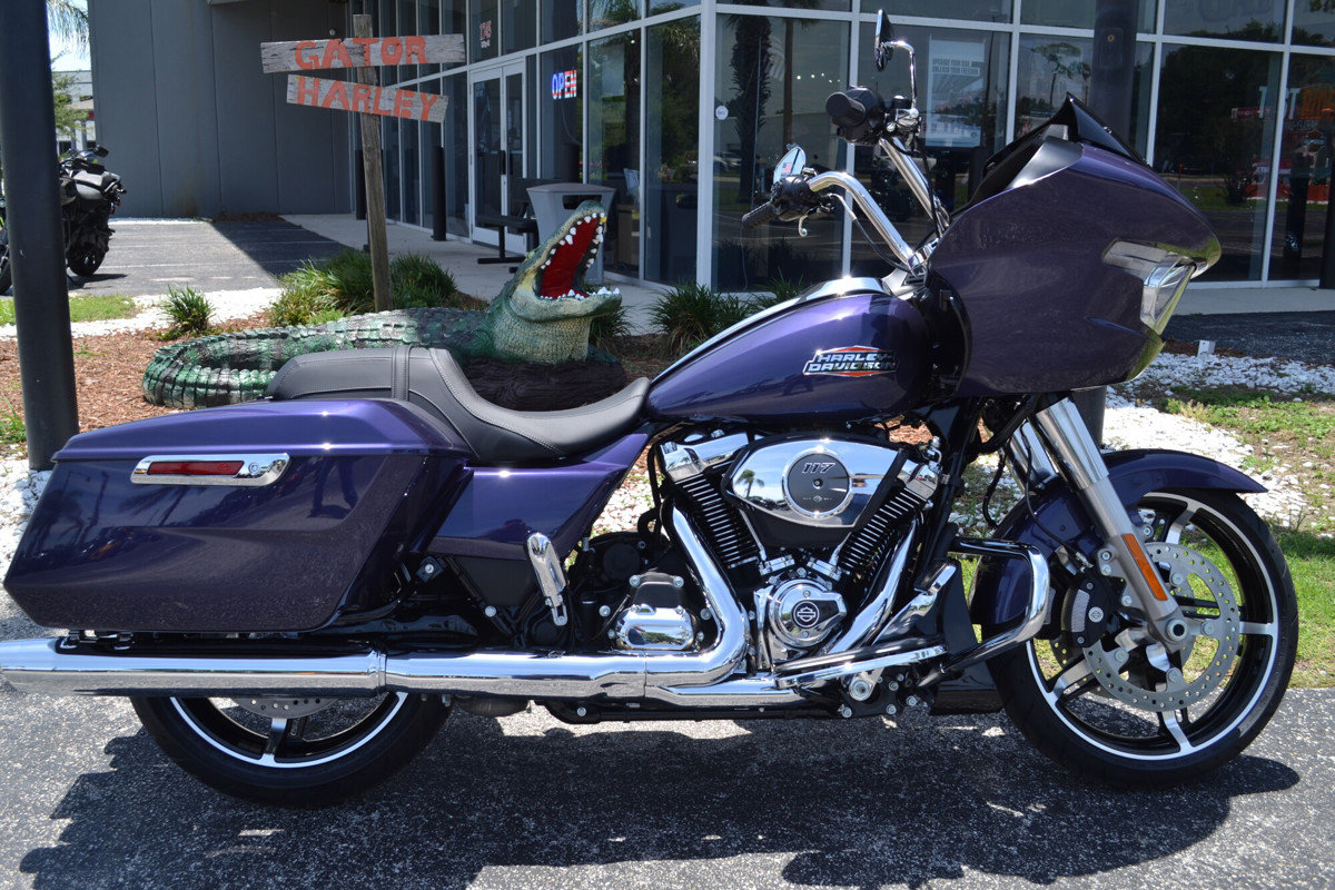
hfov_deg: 53.1
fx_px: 1335
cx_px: 668
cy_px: 445
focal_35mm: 36
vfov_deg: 36.9
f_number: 7.1
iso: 100
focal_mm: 24
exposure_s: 1/200
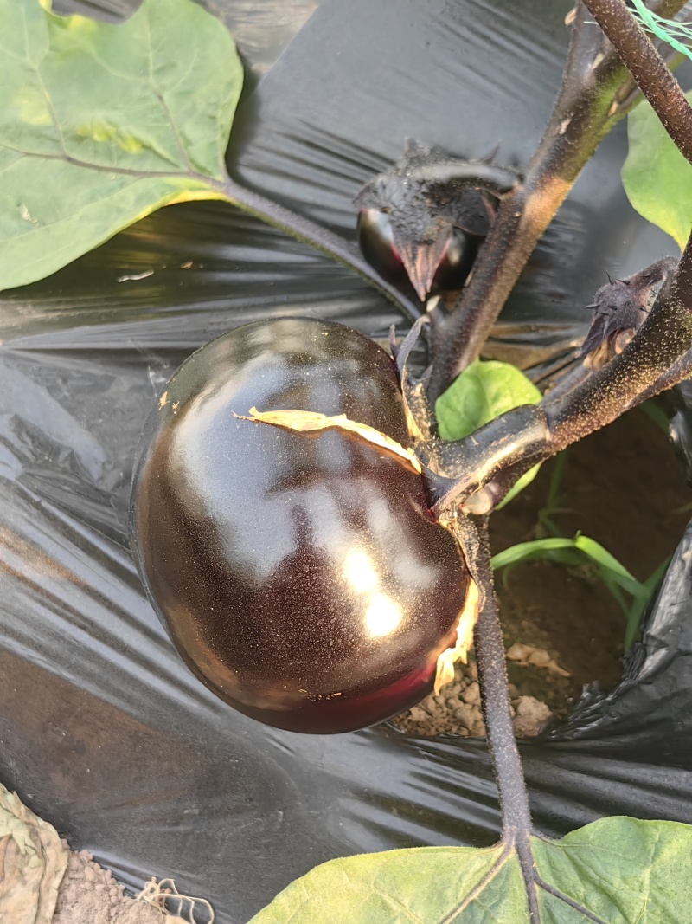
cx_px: 346
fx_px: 1173
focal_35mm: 44
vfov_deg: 43.0
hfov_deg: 32.9
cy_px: 462
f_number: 2
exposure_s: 1/300
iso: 160
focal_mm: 5.75
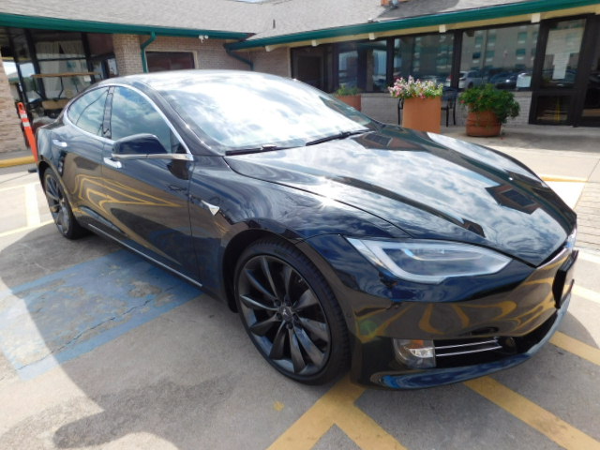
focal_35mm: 23
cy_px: 225
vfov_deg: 58.9
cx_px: 300
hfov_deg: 73.9
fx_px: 399
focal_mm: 4
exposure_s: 1/1000
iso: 125
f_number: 3
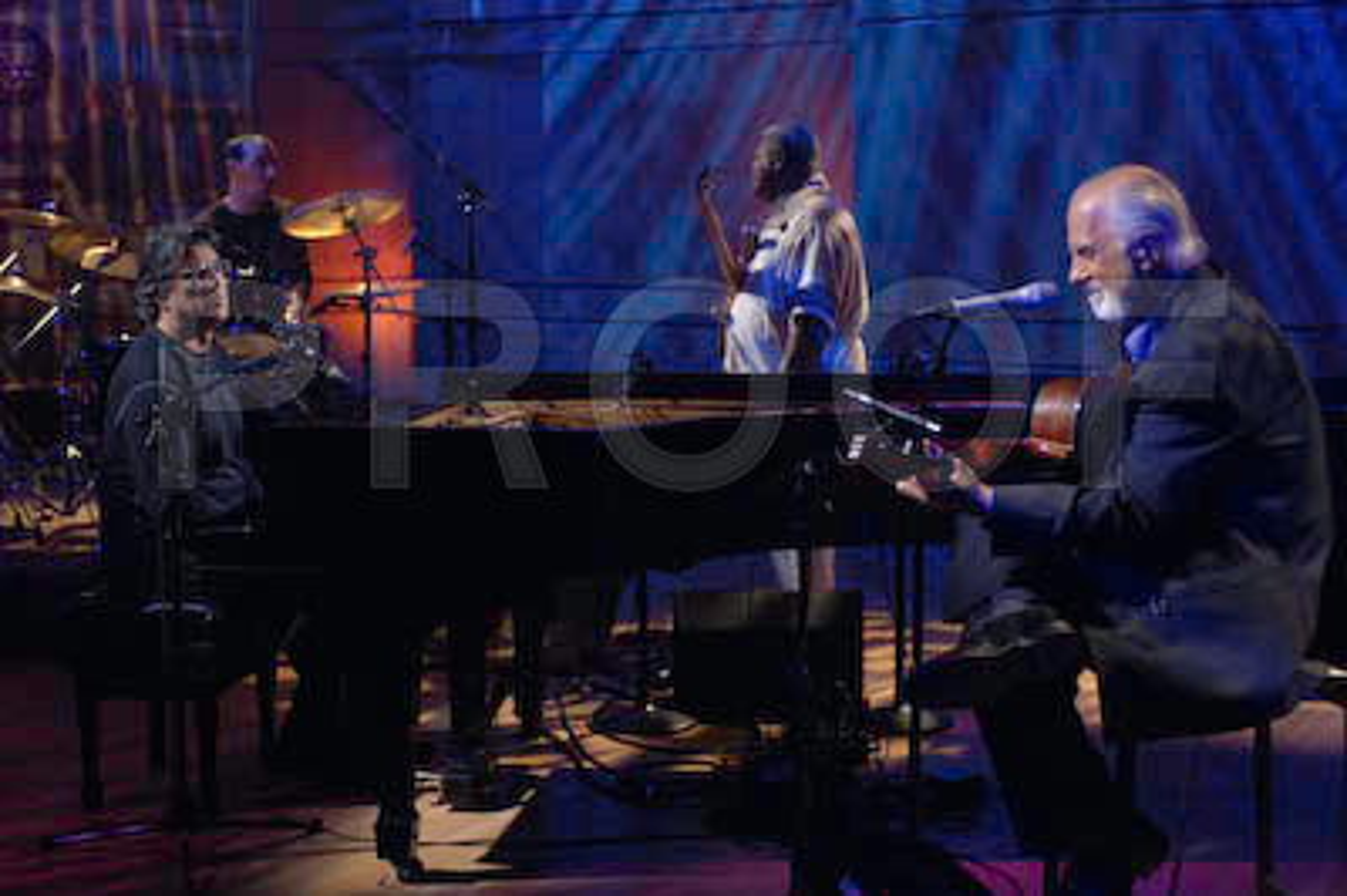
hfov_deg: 31.9
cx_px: 674
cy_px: 448
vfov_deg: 21.5
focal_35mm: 63
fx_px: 2355
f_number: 2.8
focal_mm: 42
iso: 800
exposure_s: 1/100
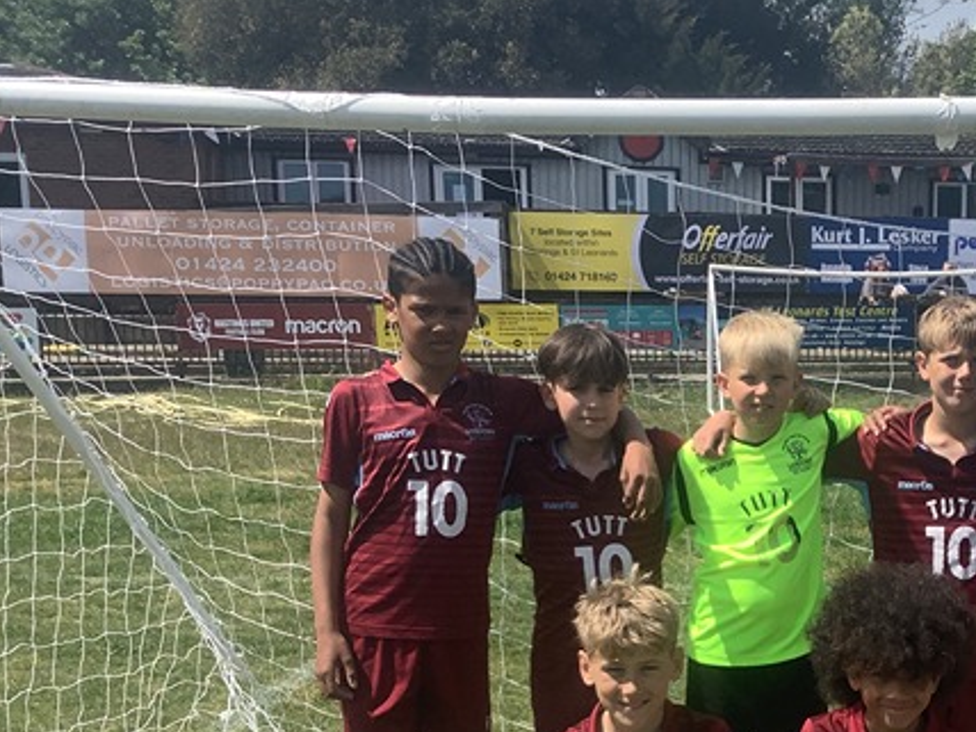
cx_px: 869
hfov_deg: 31.7
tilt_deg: -12.6
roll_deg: -1.4
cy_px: 664
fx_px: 1635
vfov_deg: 24.5
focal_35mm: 58
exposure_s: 1/1253
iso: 25
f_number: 2.4
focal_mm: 3.3
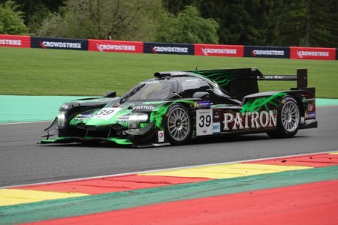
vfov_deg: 7.2
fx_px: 1803
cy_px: 112
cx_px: 169
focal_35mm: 192
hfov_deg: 10.7
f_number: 4
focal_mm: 70.27
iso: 320
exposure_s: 1/800
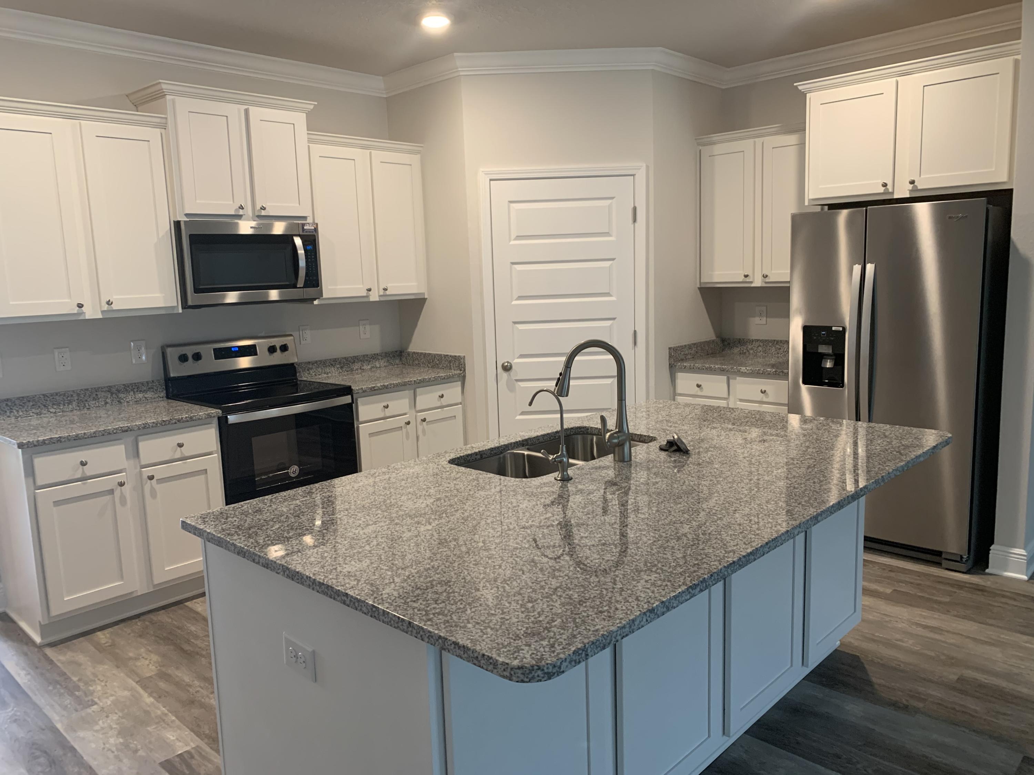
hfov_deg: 67.3
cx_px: 517
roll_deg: +1.7
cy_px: 388
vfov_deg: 53.1
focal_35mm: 26
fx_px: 777
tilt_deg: -7.3
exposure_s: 1/60
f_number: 1.8
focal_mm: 4.25
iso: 160
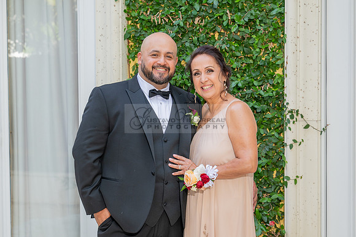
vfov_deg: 16.4
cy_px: 116
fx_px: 824
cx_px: 149
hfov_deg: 24.4
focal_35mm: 83
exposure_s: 1/200
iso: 200
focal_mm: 70
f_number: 4.5
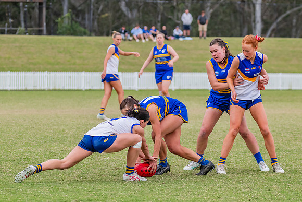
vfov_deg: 5.7
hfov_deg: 8.6
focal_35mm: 240
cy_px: 128
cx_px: 146
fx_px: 2018
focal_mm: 170
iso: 800
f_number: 5.6
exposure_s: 1/1250
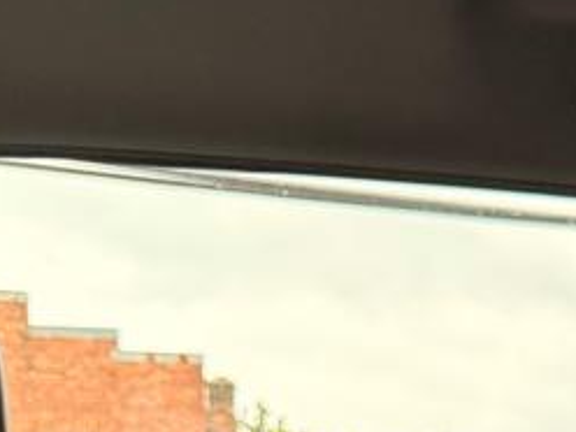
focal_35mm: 124
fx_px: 2063
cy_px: 1089
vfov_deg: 10.2
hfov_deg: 14.7
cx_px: 883
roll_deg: -0.5
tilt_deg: -4.8
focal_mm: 6.76
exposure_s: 1/169
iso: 200
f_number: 1.78
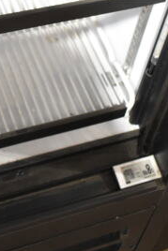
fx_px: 643
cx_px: 50
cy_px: -77
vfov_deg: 20.2
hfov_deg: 14.8
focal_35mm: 92
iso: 1600
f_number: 3.5
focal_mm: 18
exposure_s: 1/50
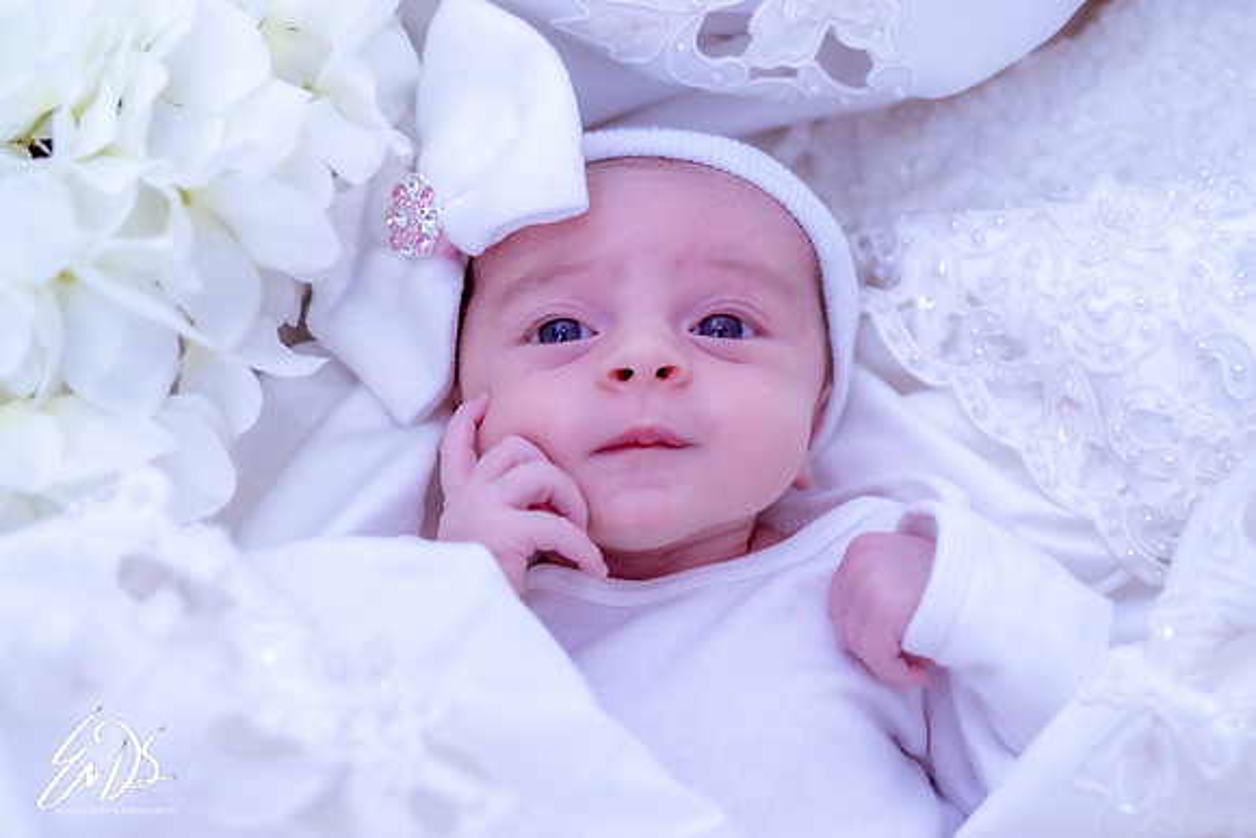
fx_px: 1745
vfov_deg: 27.0
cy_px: 419
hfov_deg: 39.6
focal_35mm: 50
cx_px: 628
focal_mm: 50
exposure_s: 1/90
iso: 1250
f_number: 3.5
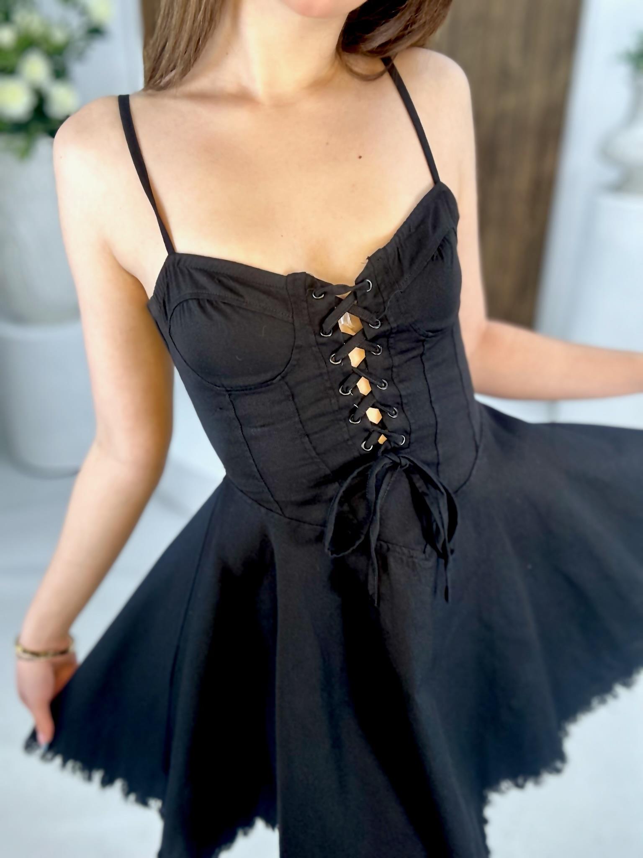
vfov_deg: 60.0
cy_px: 429
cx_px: 322
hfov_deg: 46.8
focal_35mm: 30
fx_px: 743
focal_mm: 2.69
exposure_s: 1/100
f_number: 1.9
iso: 50
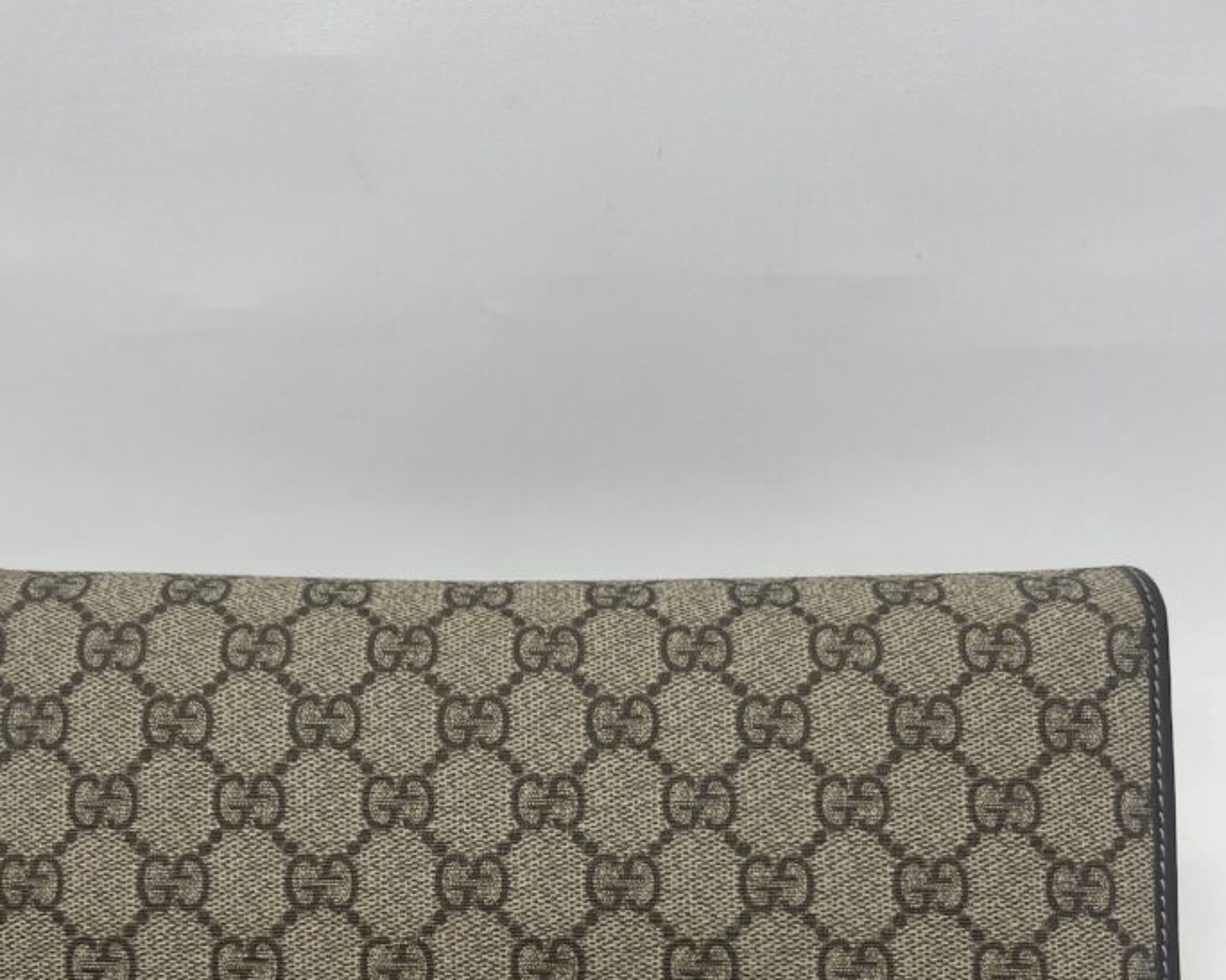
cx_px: 548
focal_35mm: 38
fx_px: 1379
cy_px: 912
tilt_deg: -39.2
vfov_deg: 36.3
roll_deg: +1.9
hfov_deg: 47.9
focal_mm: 5.7
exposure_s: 1/255
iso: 40
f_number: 1.5
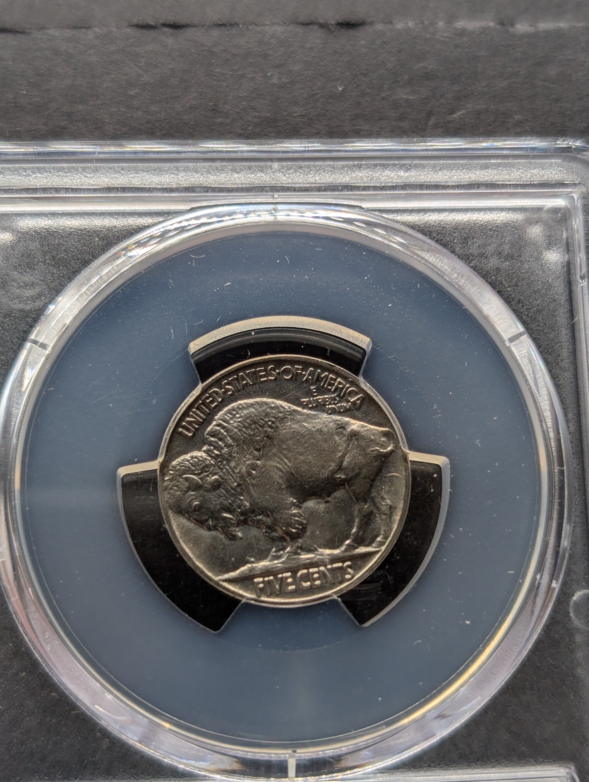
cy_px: 391
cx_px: 294
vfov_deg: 38.9
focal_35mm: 49
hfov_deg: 29.7
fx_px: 1109
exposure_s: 1/84.7
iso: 28
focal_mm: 6.9
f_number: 1.68
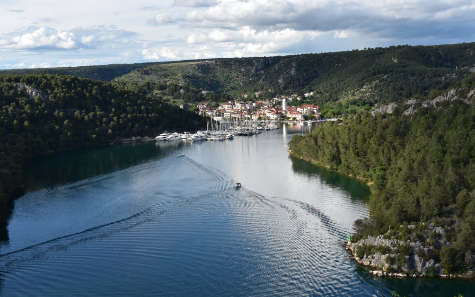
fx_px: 686
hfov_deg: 38.2
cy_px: 160
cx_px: 240
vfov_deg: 24.4
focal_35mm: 53
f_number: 11
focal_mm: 34
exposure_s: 1/400
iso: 400
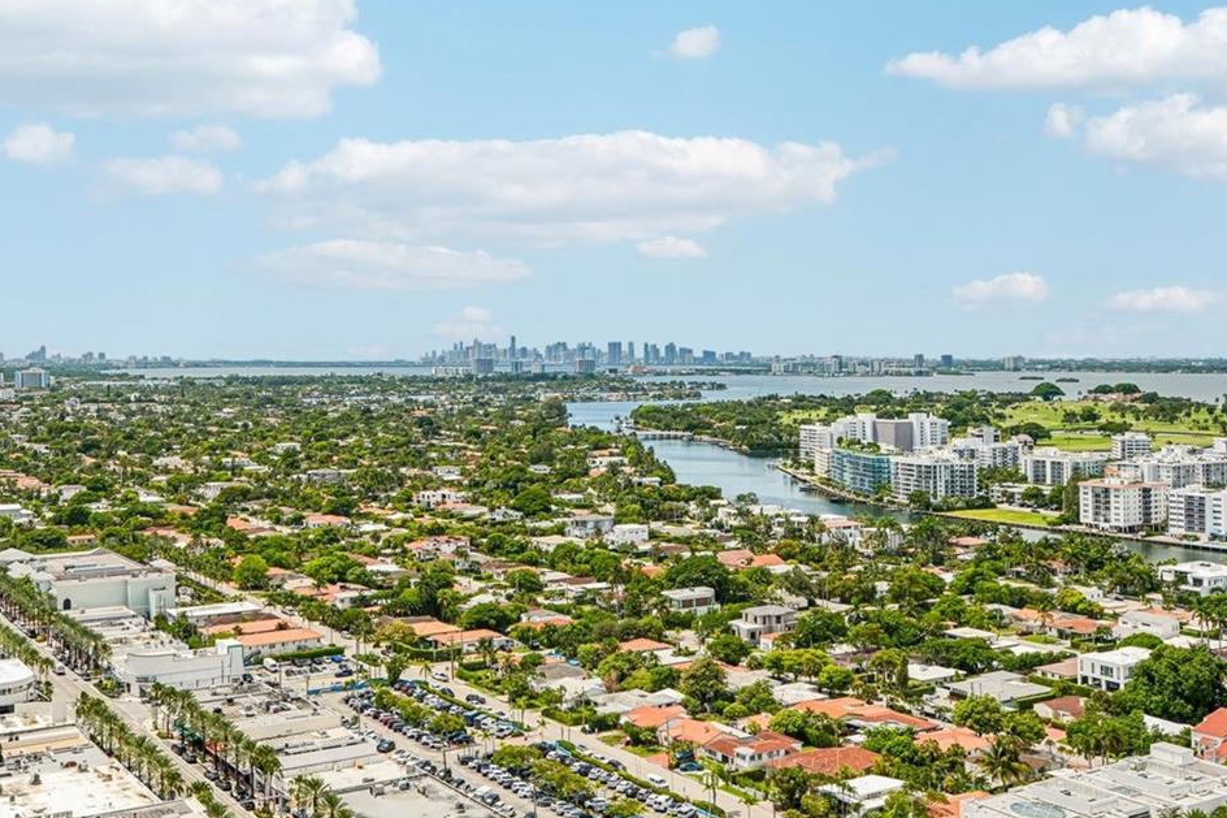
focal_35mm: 39
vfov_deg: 34.2
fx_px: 1329
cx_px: 451
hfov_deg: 49.0
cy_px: 368
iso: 200
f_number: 9
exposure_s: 1/640
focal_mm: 23
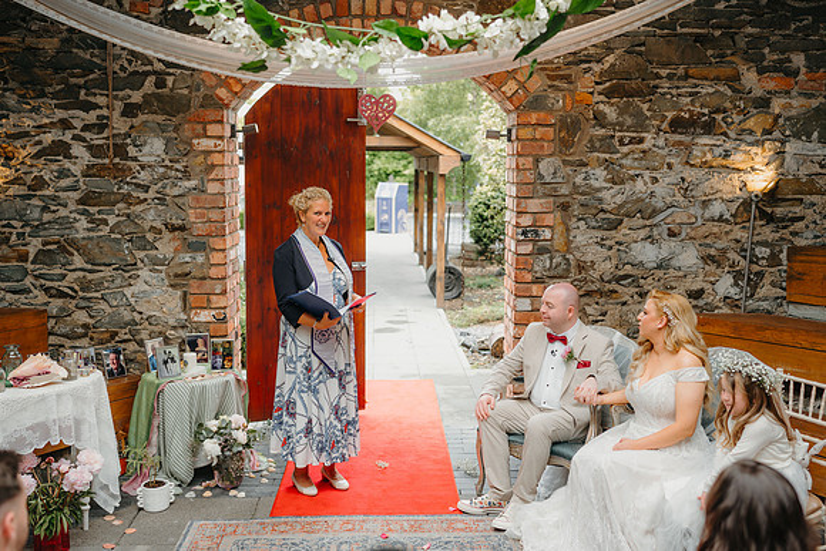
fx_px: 904
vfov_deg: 33.9
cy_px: 250
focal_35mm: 39
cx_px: 413
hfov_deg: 49.1
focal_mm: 35
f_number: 2
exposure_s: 1/400
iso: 100
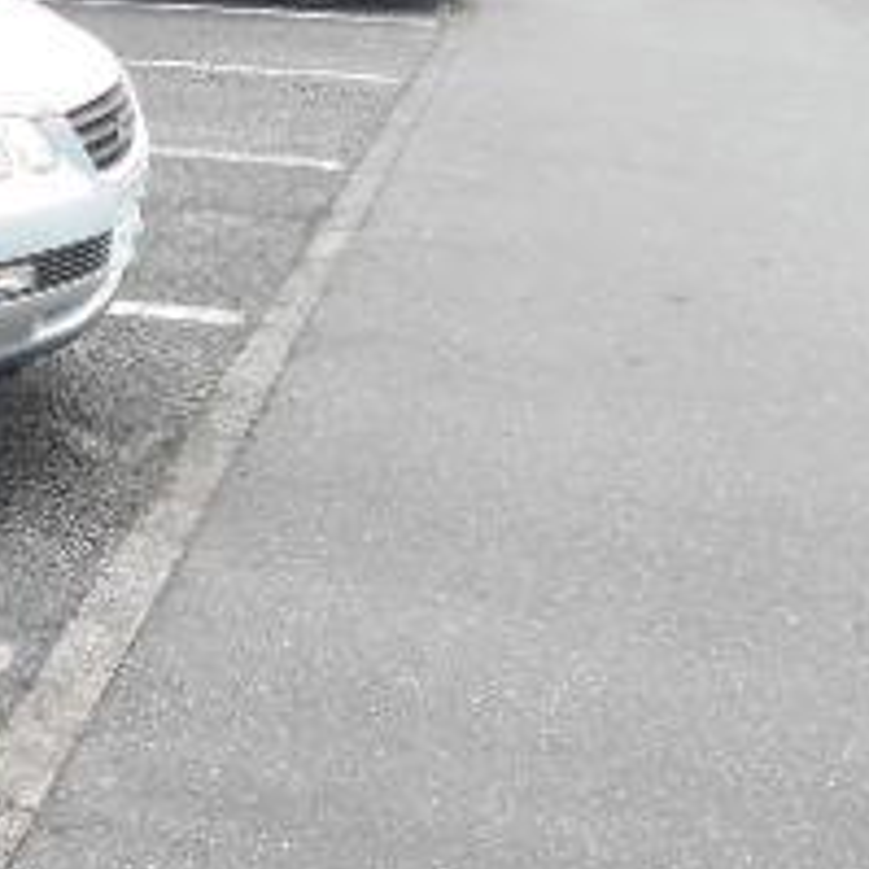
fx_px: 2102
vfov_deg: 23.2
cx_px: -266
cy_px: 227
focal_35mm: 74
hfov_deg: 21.2
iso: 80
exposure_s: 1/250
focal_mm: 4.6
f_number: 3.2
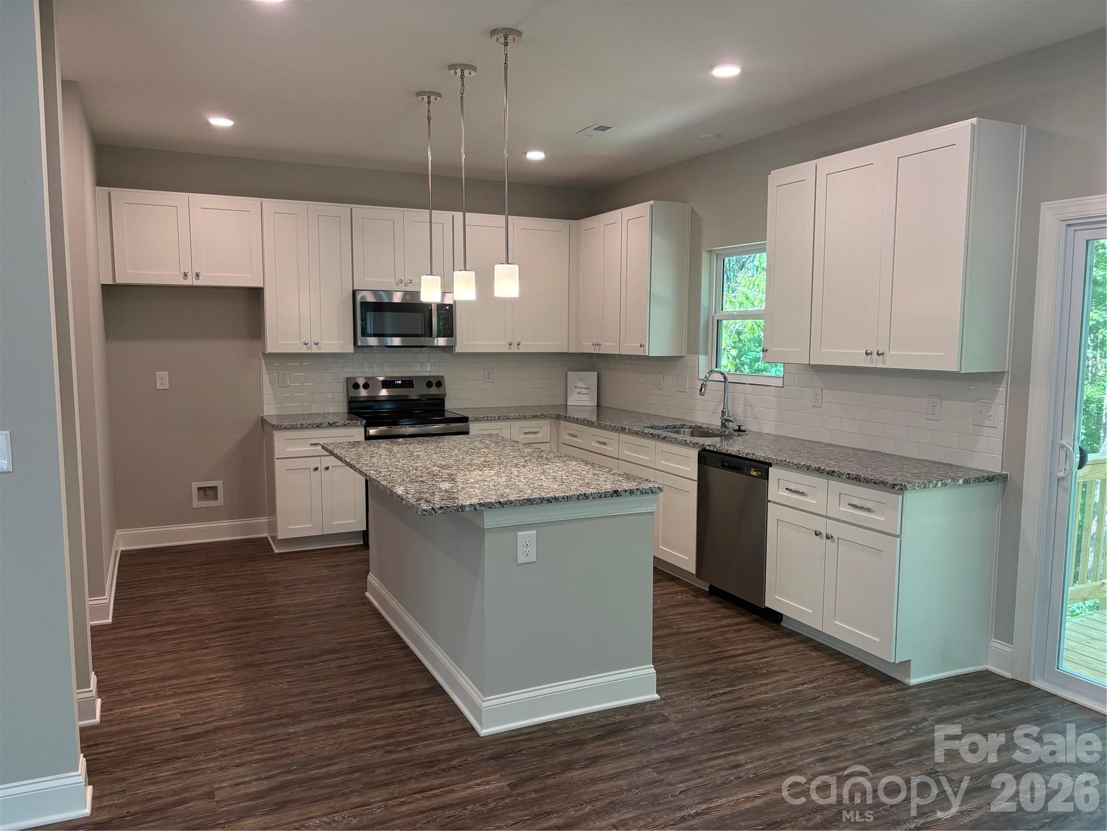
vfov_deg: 53.1
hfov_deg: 67.3
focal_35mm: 26
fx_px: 831
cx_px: 554
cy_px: 416
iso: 125
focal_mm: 5.96
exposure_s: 1/120
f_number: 1.6
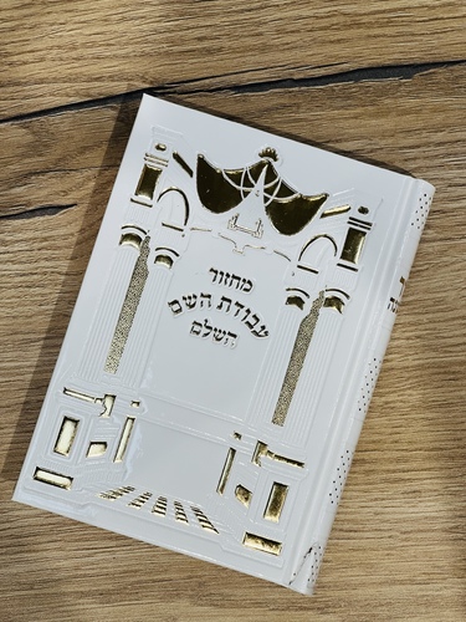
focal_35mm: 77
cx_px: 233
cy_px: 311
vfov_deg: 25.3
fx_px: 1382
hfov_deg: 19.1
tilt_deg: -84.4
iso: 40
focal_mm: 9
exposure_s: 1/100
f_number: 2.8
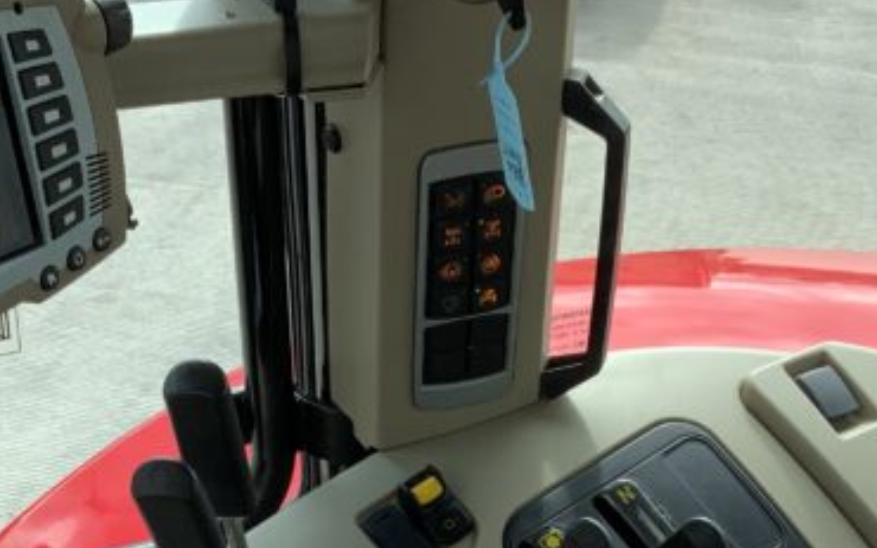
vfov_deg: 14.9
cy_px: 631
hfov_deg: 24.4
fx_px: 2031
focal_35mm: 85
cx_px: 389
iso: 16
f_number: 1.8
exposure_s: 1/534
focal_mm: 3
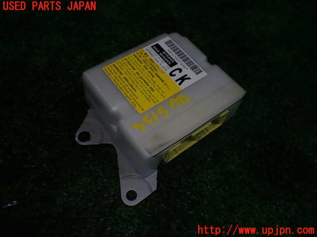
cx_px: 158
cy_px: 118
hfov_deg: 60.0
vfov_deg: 46.8
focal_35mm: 30
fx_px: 275
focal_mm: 5.4
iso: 100
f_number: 2.3
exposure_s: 1/160
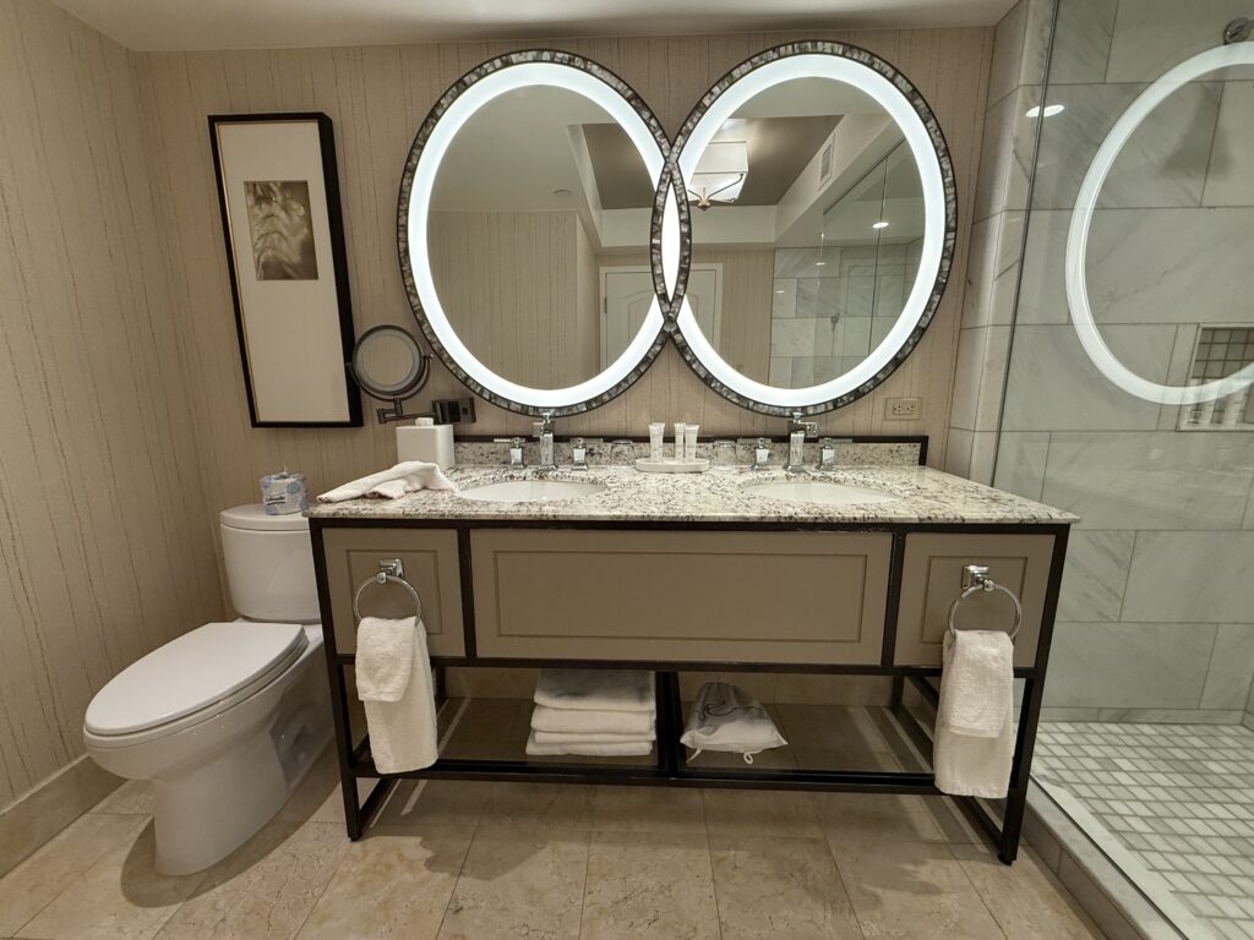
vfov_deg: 85.7
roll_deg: -0.1
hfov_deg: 102.1
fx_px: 507
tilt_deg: -10.9
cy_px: 470
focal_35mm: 14
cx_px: 627
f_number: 2.2
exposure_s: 1/120
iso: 160
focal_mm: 2.22
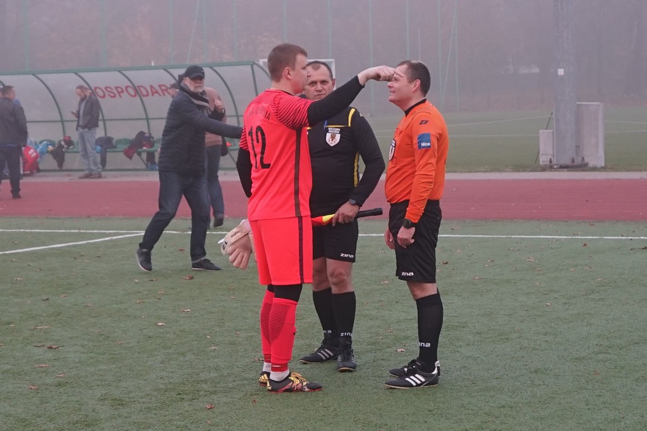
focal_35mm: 51
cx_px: 324
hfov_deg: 38.9
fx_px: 917
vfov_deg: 26.5
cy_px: 216
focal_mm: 34
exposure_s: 1/160
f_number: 4.5
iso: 500
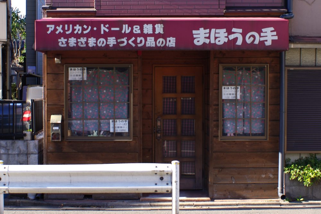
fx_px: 374
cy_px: 107
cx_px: 160
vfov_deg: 31.9
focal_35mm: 42
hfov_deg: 46.4
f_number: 6.3
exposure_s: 1/80
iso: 100
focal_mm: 28
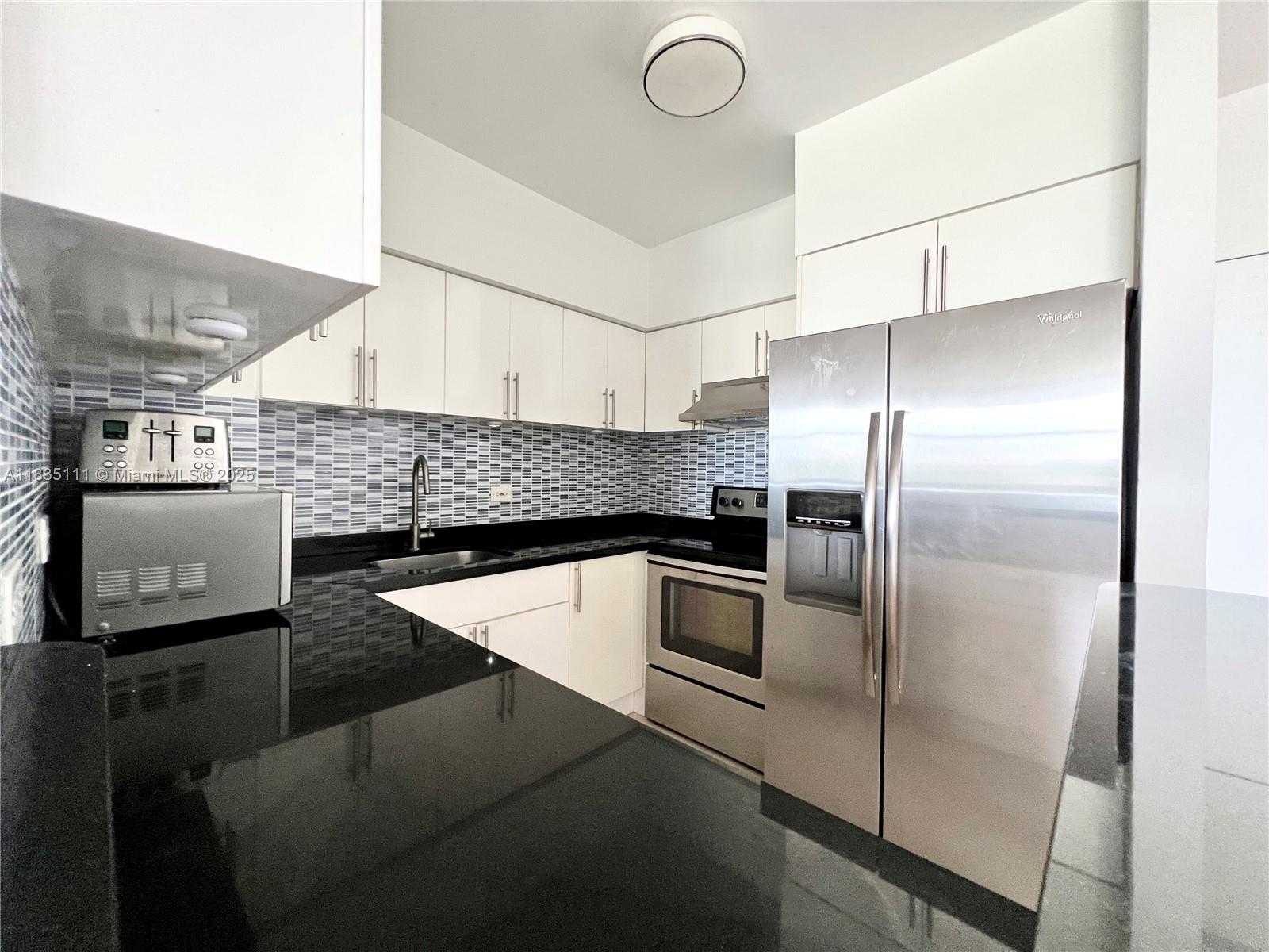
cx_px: 634
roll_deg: -0.6
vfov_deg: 89.9
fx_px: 477
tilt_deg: -0.9
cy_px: 476
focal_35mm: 13
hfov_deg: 106.2
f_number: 1.8
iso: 320
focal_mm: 1.57
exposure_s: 1/60
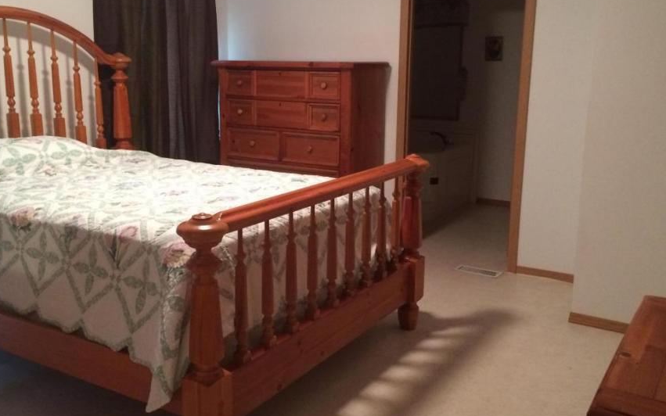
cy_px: 188
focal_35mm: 37
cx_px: 316
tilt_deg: -12.6
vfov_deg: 34.4
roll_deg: -0.7
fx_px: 672
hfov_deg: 52.7
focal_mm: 4.15
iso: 250
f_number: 2.2
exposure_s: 1/17
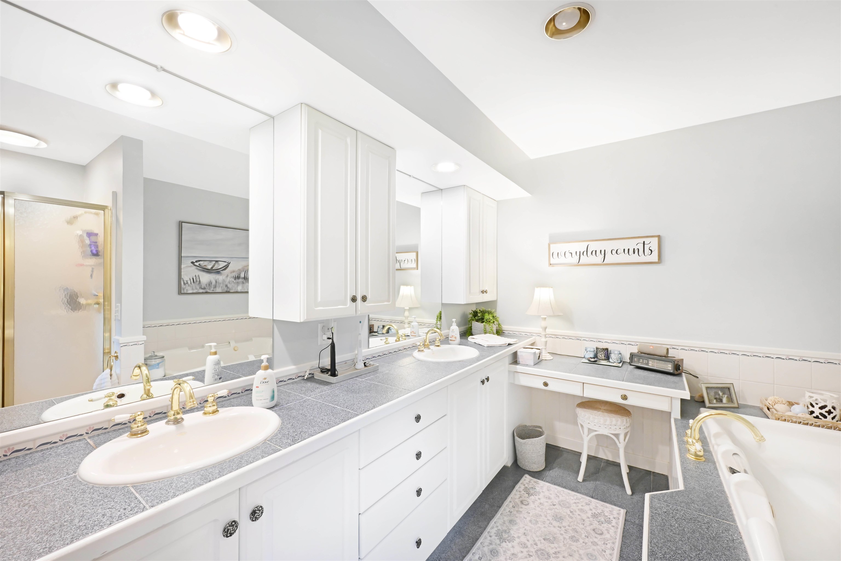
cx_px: 420
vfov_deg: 81.2
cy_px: 280
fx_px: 327
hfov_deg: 104.3
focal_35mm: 14
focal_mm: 14
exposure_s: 1/20
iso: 2500
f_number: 14
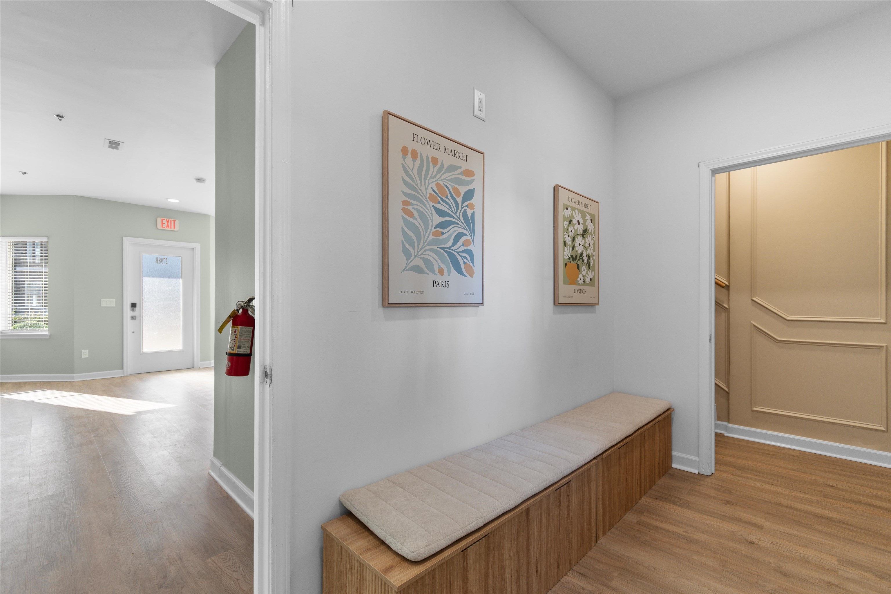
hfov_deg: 100.4
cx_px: 446
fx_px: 371
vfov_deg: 77.3
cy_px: 297
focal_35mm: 15
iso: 100
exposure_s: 1/13
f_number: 4.5
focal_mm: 10
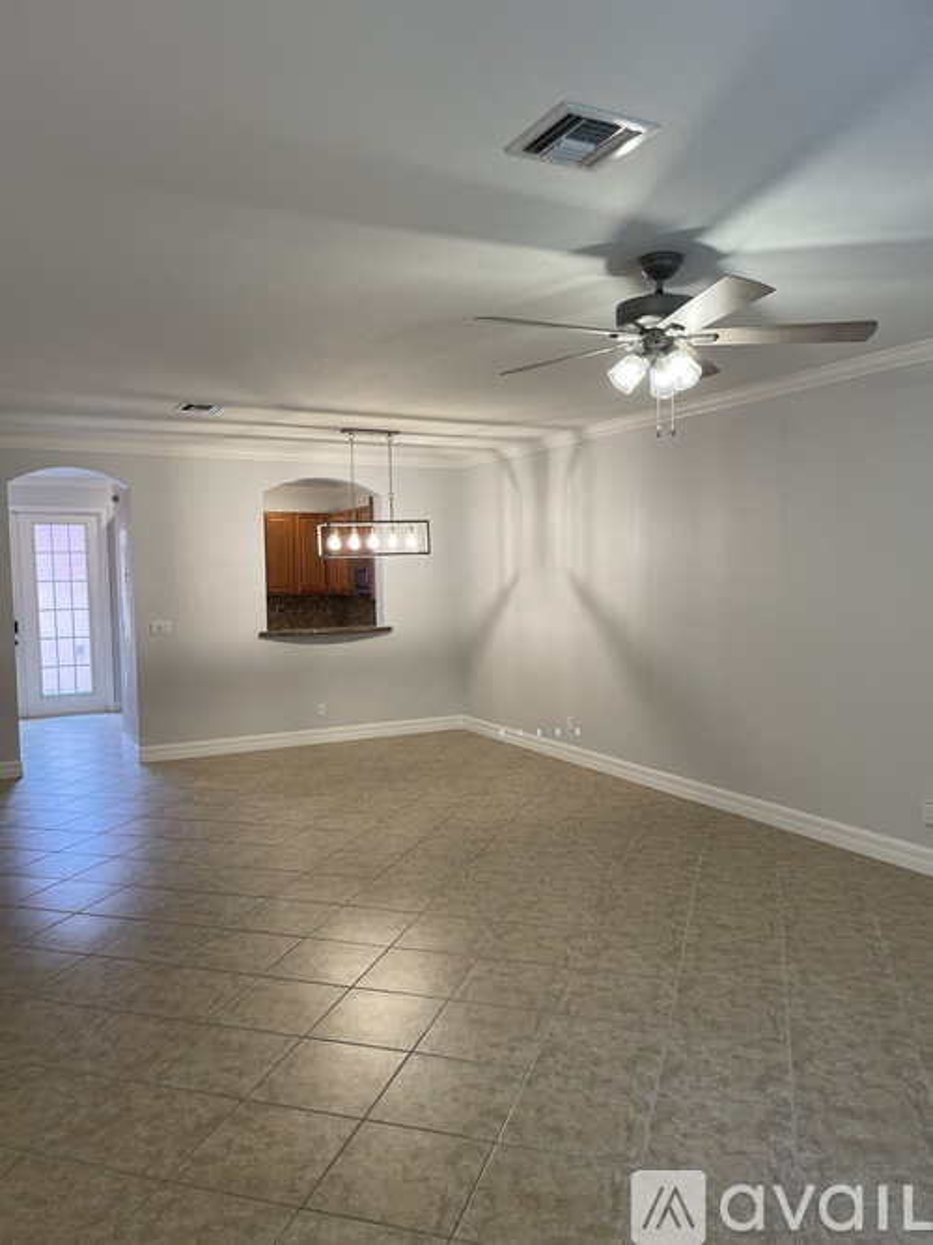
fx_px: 935
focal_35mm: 26
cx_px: 466
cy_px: 622
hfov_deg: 53.0
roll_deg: +1.6
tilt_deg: -3.2
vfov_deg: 67.3
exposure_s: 1/120
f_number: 1.6
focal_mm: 4.2
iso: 100
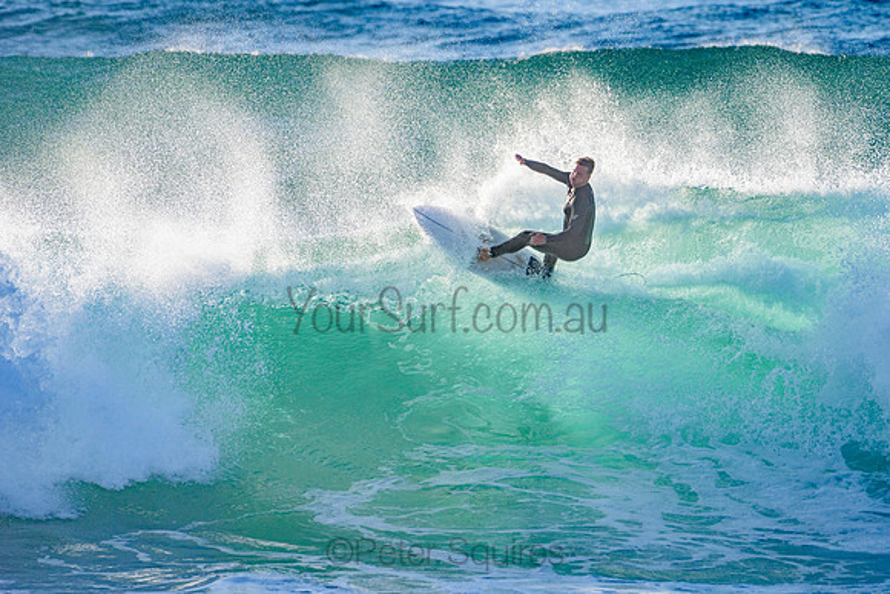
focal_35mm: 613
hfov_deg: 3.4
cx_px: 546
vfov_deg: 2.2
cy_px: 297
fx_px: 15163
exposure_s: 1/2000
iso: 200
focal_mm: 500
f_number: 5.6
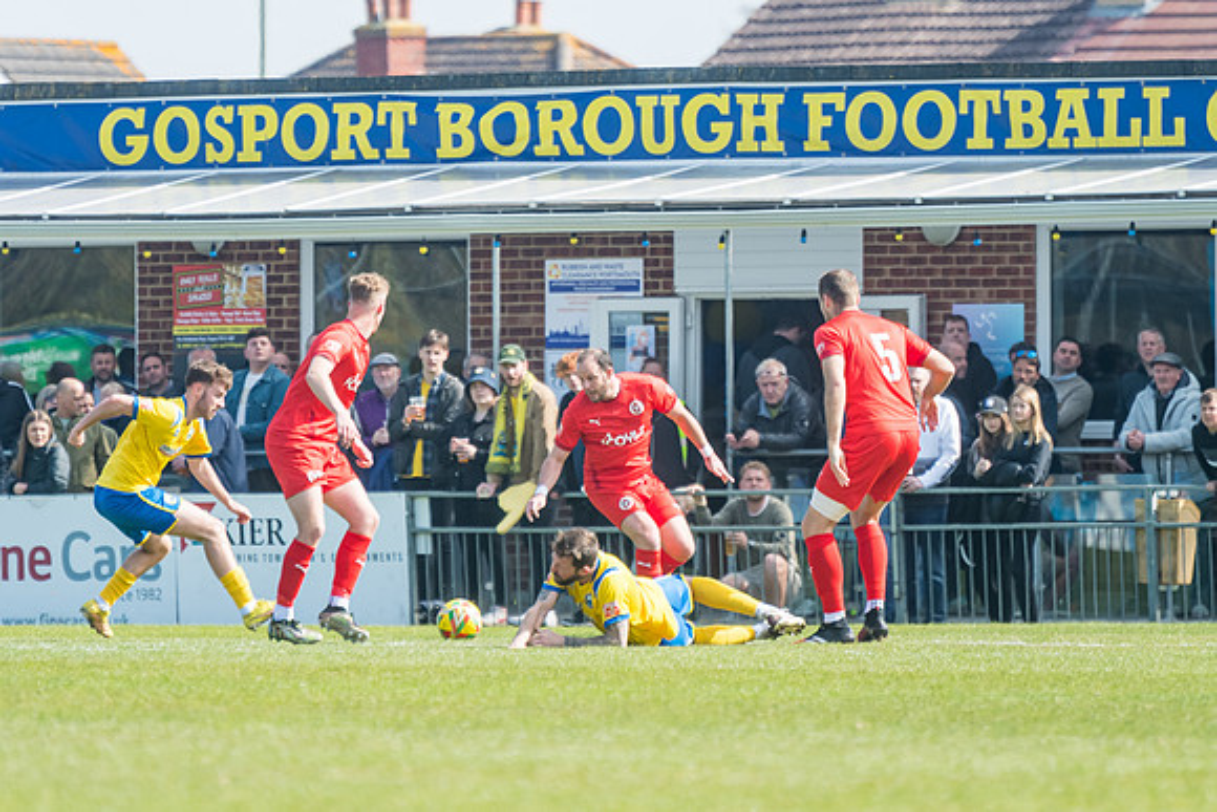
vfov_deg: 3.3
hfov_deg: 4.9
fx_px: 14201
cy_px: 406
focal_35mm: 420
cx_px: 608
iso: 400
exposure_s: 1/2500
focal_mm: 280
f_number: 4
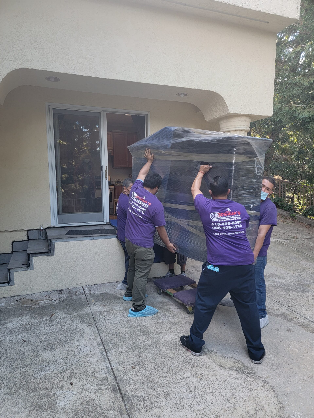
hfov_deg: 56.8
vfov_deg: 71.6
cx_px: 157
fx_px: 290
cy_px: 209
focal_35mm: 24
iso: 125
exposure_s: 1/120
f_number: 1.8
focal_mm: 6.7
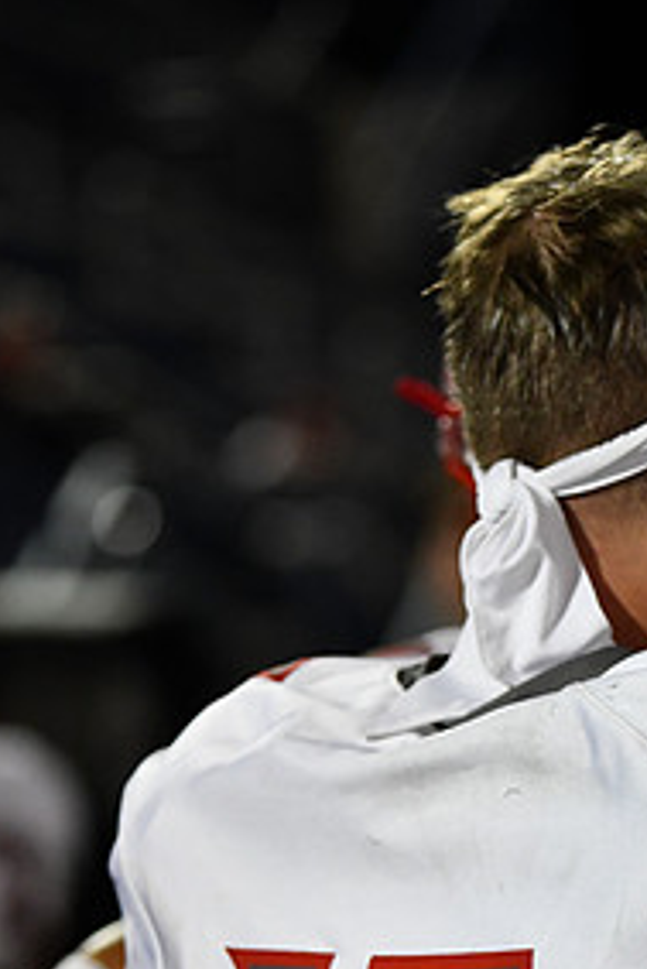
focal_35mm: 201
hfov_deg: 6.8
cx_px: 536
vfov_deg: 10.2
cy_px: 883
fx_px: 5412
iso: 4000
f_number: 2.8
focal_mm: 98
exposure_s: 1/1250
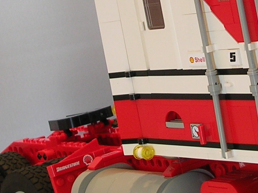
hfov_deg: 14.1
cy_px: 47
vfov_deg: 10.6
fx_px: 1036
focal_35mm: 139
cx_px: 225
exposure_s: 1/30.8
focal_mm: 7.1
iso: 50
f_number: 3
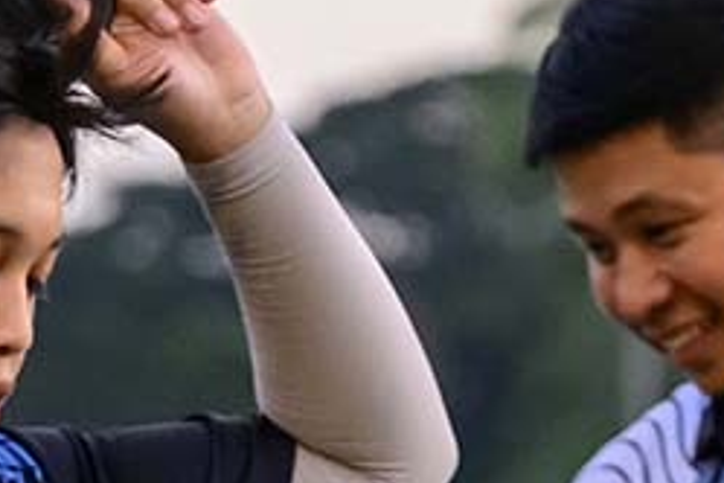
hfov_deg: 7.6
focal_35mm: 270
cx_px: 675
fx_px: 5430
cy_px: 582
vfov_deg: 5.1
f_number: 2.8
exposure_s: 1/320
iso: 4000
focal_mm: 70
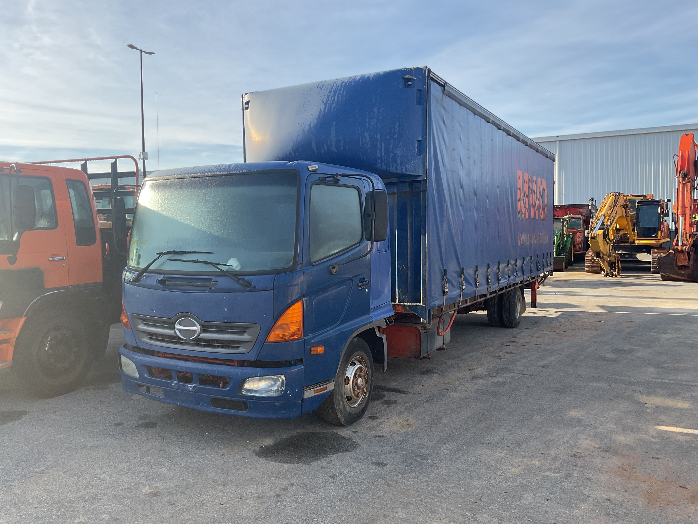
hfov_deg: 61.7
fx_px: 585
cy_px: 262
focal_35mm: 29
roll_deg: +0.0
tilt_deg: -2.3
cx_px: 349
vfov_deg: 48.2
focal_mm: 3
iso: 16
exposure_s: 1/842
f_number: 1.8
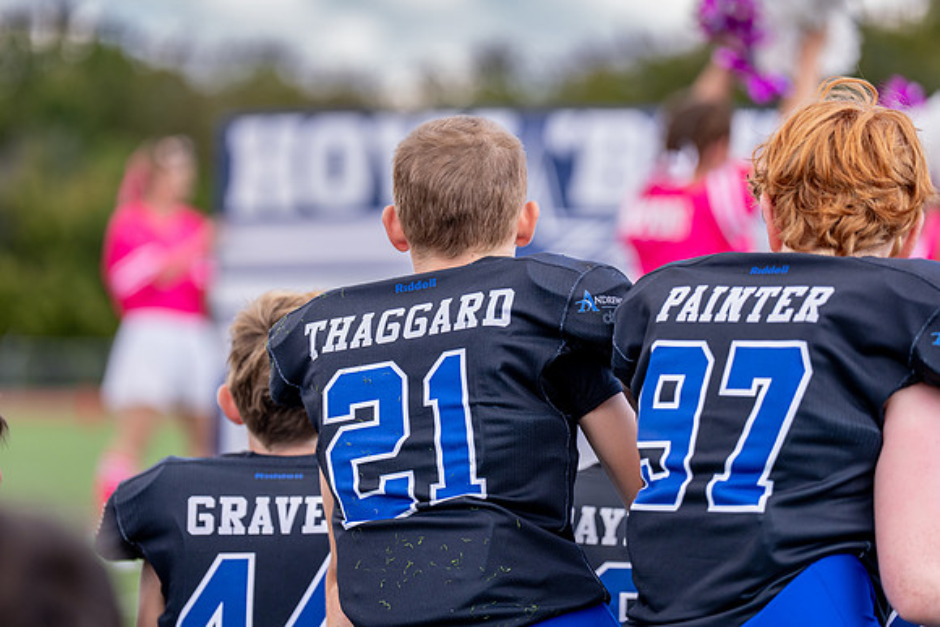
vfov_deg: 8.0
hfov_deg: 12.0
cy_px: 285
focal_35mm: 172
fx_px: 4487
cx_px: 450
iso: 320
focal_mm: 156
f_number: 2.8
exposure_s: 1/1600
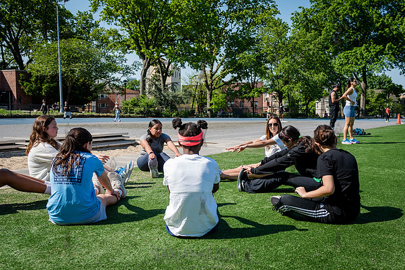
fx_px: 434
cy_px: 148
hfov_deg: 49.5
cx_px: 259
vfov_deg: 34.6
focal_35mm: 39
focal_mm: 28
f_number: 4.5
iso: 400
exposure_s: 1/1600
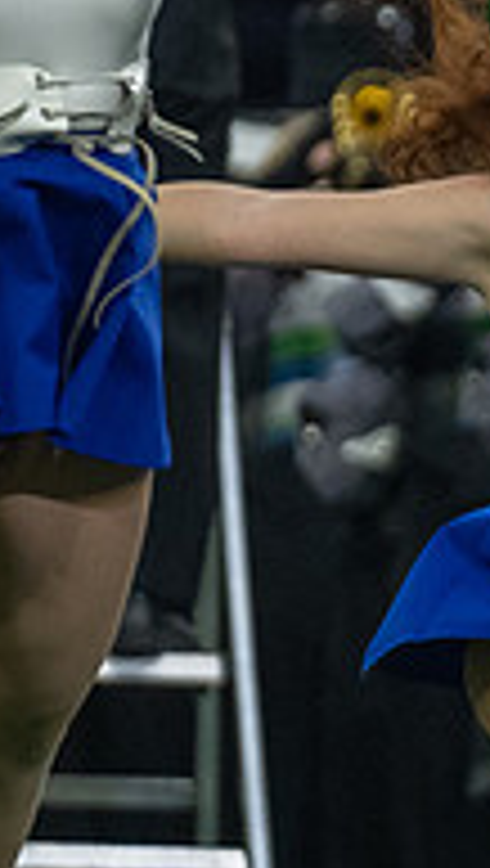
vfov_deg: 2.2
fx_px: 22959
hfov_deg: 1.2
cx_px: 804
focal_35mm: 997
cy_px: 293
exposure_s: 1/1000
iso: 3200
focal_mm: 200
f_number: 2.8
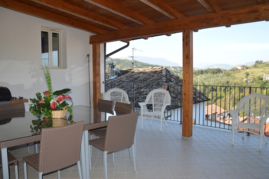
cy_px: 90
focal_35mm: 27
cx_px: 134
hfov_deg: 67.4
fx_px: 202
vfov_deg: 47.9
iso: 100
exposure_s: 1/200
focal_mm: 18
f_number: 4
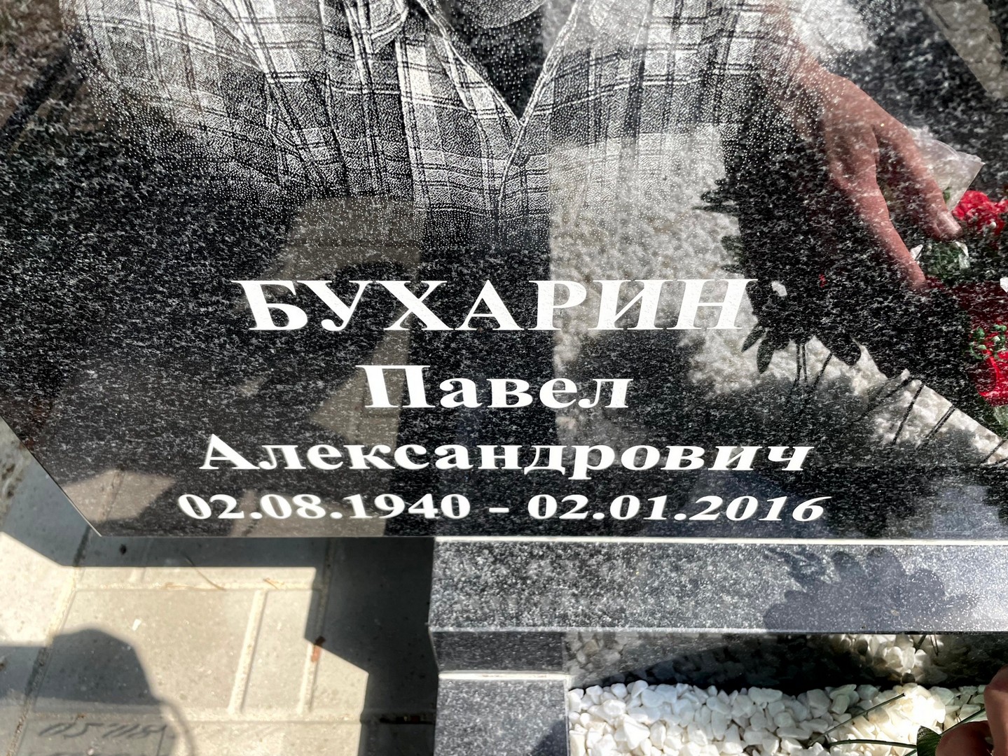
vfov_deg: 53.1
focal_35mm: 26
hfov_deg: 67.3
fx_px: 757
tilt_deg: -48.5
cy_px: 378
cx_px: 504
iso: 32
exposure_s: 1/1182
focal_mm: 4.2
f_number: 1.6
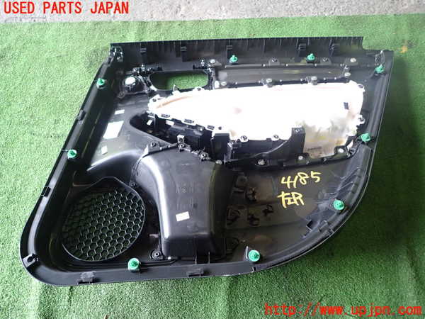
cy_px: 160
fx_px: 307
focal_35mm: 25
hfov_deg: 69.4
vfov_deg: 54.9
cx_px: 212
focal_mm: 4.5
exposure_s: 1/30
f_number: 2
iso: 250
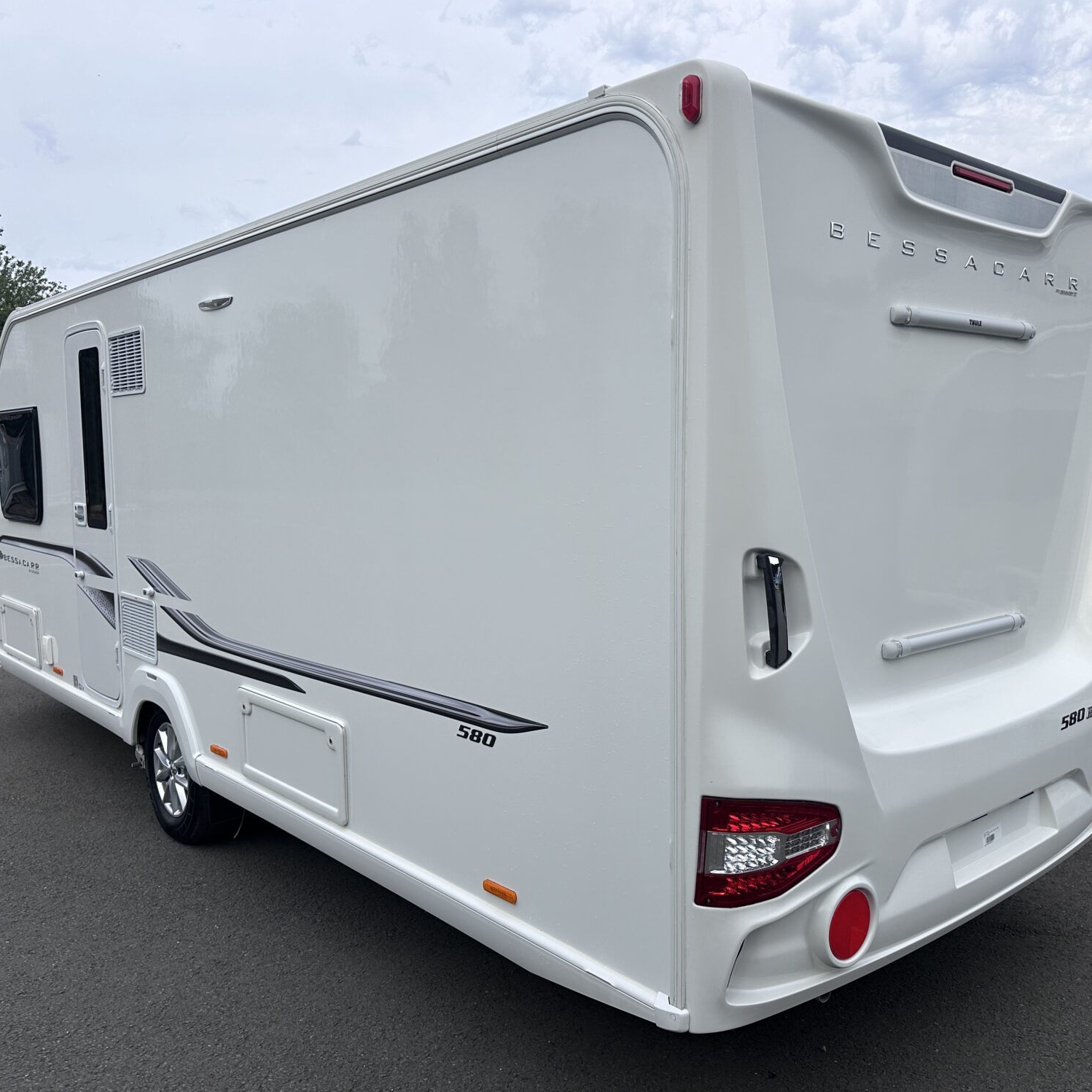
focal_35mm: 29
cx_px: 614
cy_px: 551
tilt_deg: -4.5
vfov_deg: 55.6
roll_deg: -0.2
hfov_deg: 55.5
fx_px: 1035
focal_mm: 6.86
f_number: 1.78
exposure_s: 1/4545
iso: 80
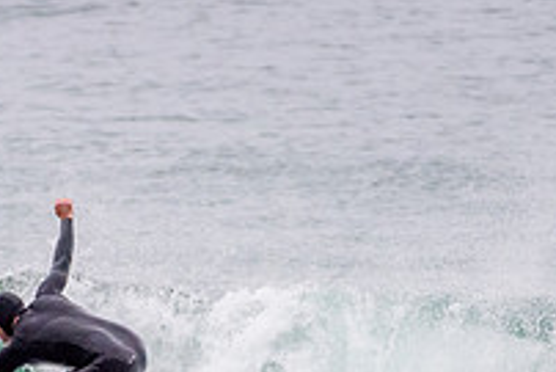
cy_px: 467
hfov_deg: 1.2
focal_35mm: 1759
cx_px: -14
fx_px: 27185
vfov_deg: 0.8
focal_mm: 500
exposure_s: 1/1000
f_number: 5.6
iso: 800
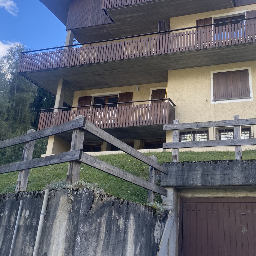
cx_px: 167
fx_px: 368
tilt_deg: +24.3
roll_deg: -2.6
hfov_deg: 38.0
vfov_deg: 37.8
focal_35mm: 44
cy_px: 80
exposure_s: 1/702
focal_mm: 4.25
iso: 32
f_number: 1.8
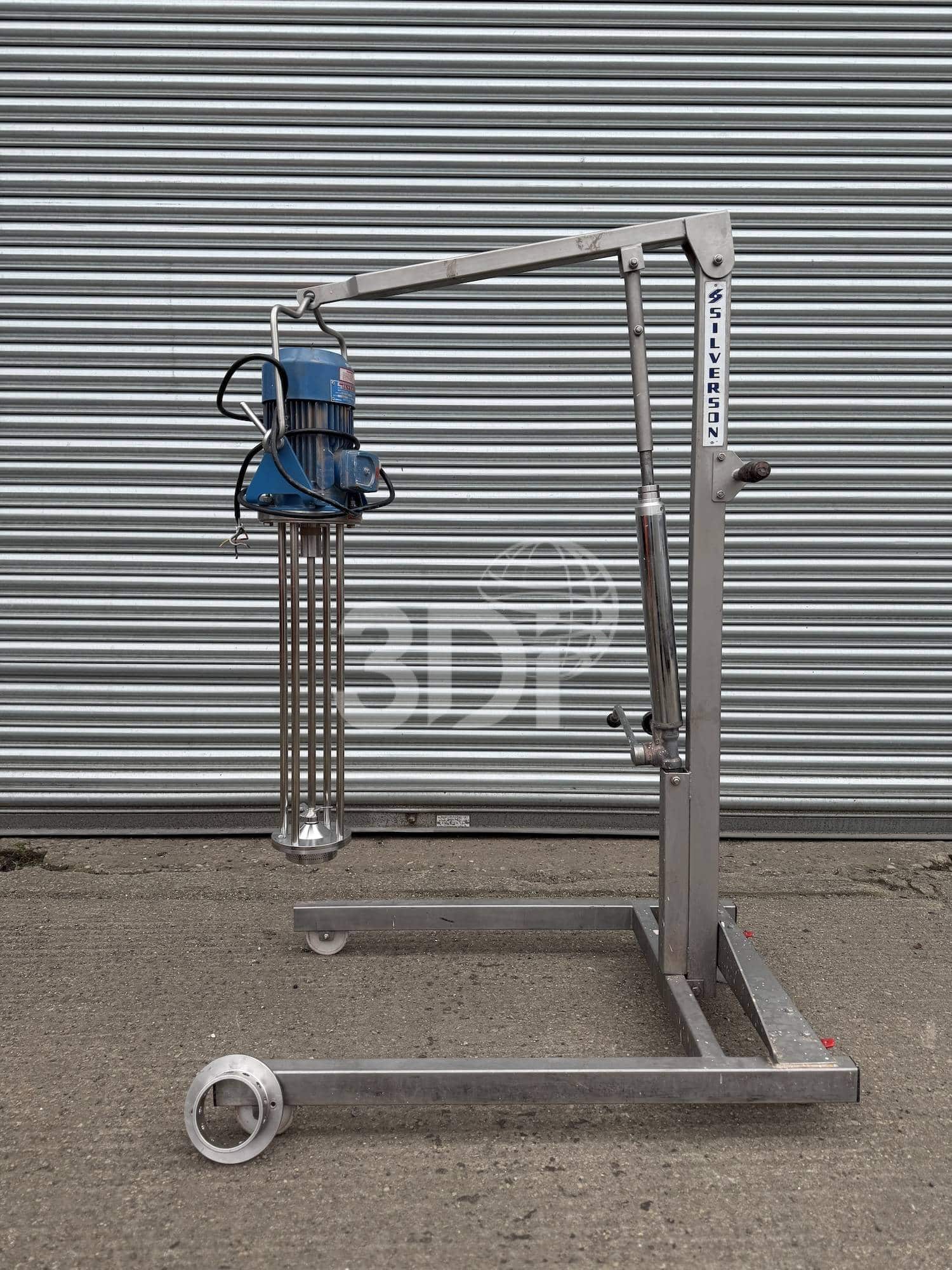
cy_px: 635
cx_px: 476
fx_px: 880
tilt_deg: -6.7
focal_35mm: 24
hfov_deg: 56.8
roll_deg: -0.4
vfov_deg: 71.6
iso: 80
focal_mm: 6.76
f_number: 1.78
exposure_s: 1/2000
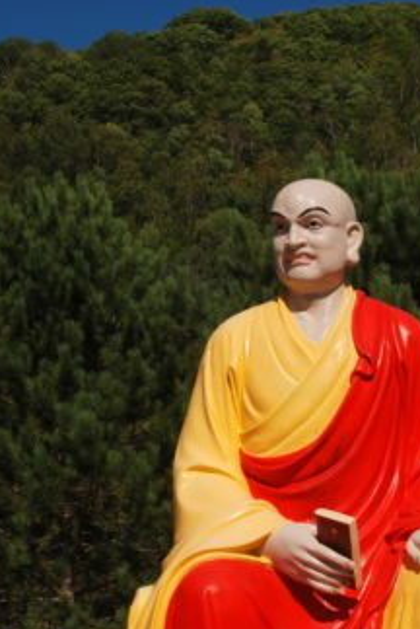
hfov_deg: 14.7
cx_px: 306
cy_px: 454
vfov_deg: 21.7
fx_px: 1624
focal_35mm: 93
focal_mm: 40
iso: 100
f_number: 18
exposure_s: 1/160
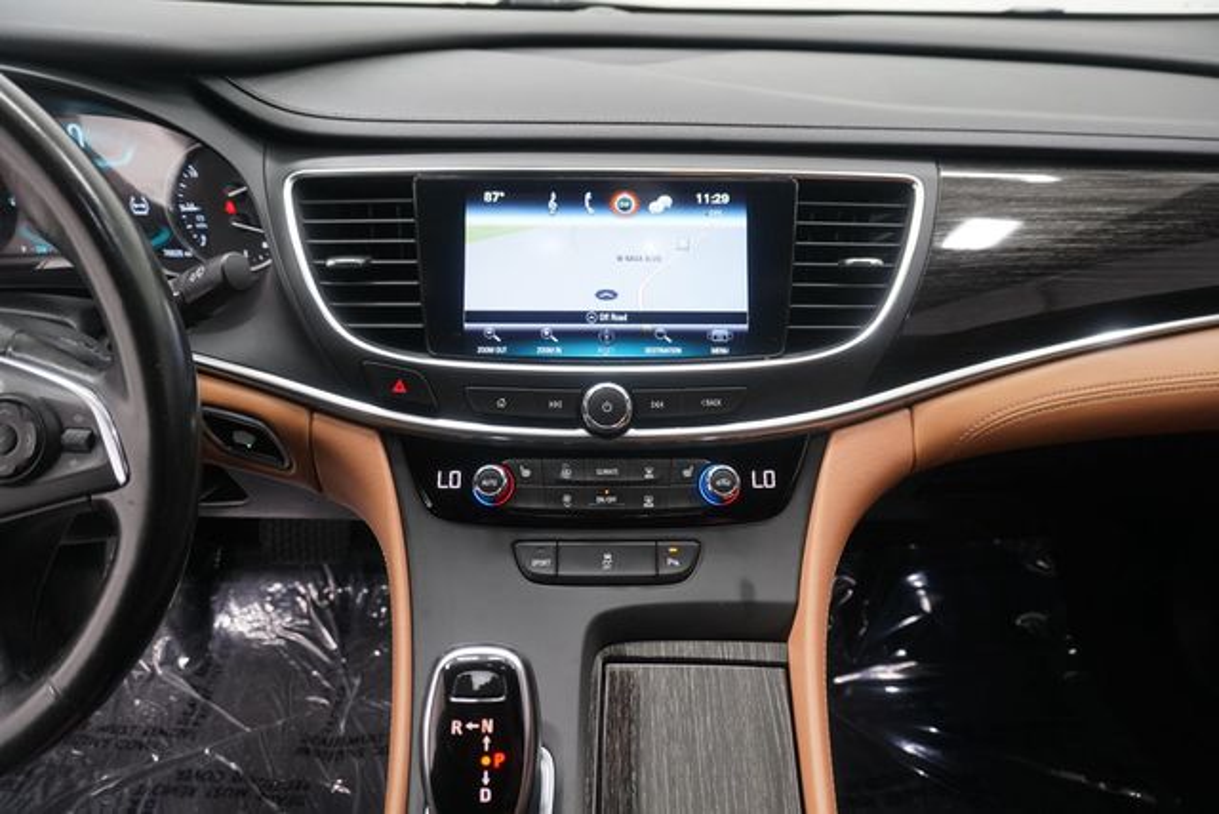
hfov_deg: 73.7
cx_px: 610
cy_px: 407
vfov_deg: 53.2
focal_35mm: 24
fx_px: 813
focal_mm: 16
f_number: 4
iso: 1250
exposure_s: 1/160
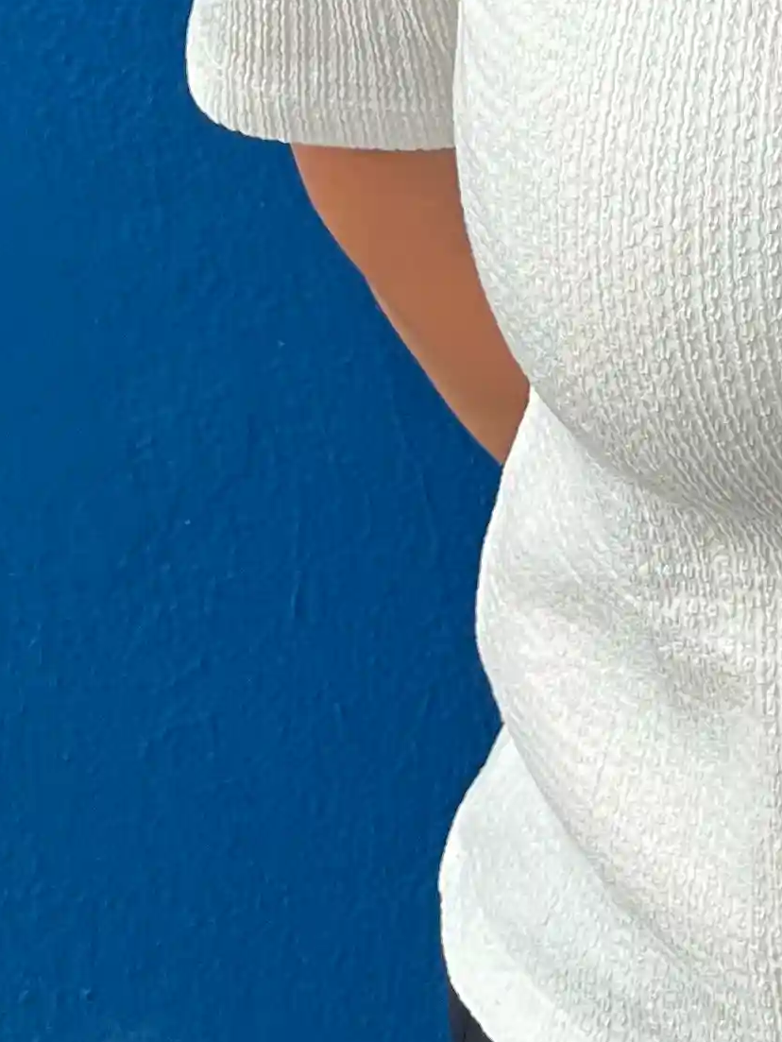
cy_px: -758
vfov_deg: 17.3
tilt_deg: -8.7
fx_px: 2860
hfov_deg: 14.8
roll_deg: +1.0
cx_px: 1063
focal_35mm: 95
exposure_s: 1/50
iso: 80
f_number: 1.6
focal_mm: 5.1
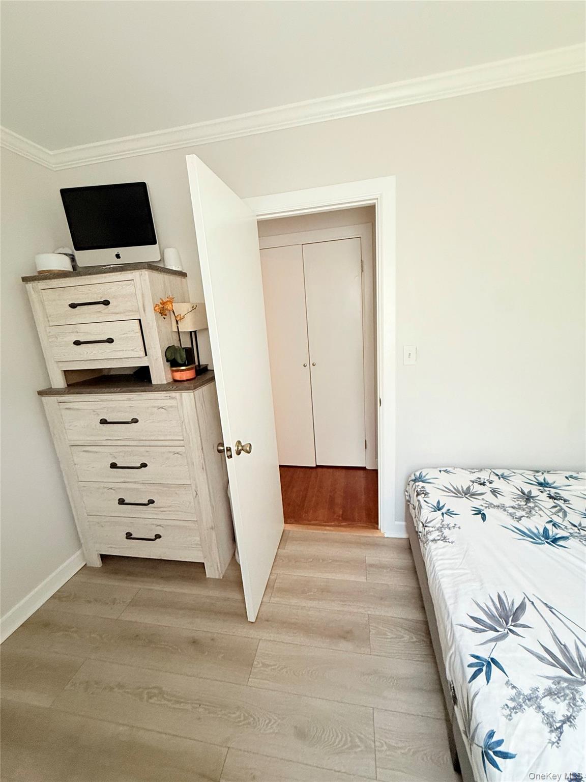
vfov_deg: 102.1
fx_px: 316
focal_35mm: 14
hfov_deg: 85.7
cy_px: 391
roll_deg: +4.9
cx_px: 293
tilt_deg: -14.4
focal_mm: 2.22
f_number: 2.2
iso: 400
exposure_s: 1/60
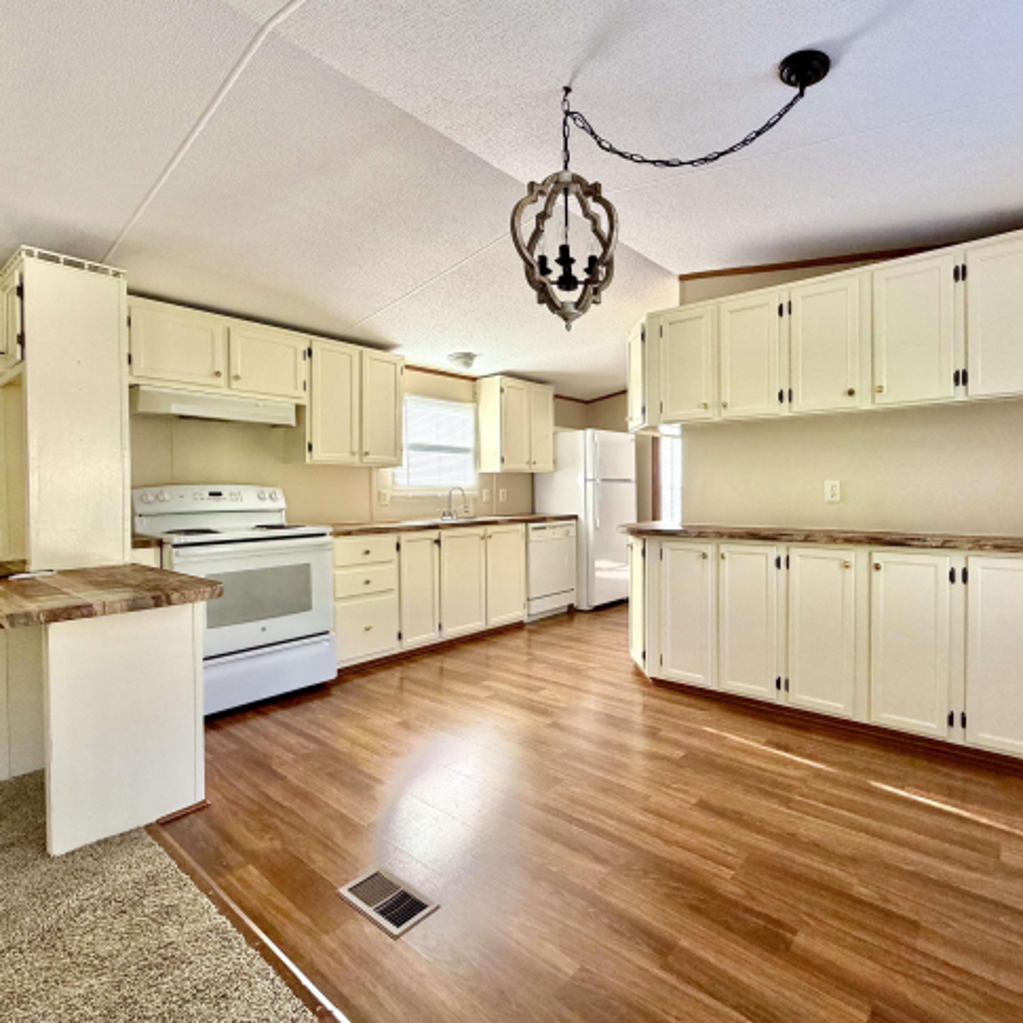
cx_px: 619
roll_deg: +1.3
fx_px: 568
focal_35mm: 17
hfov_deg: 82.8
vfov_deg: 84.0
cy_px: 500
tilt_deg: -0.6
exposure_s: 1/121
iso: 200
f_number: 2.2
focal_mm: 2.22
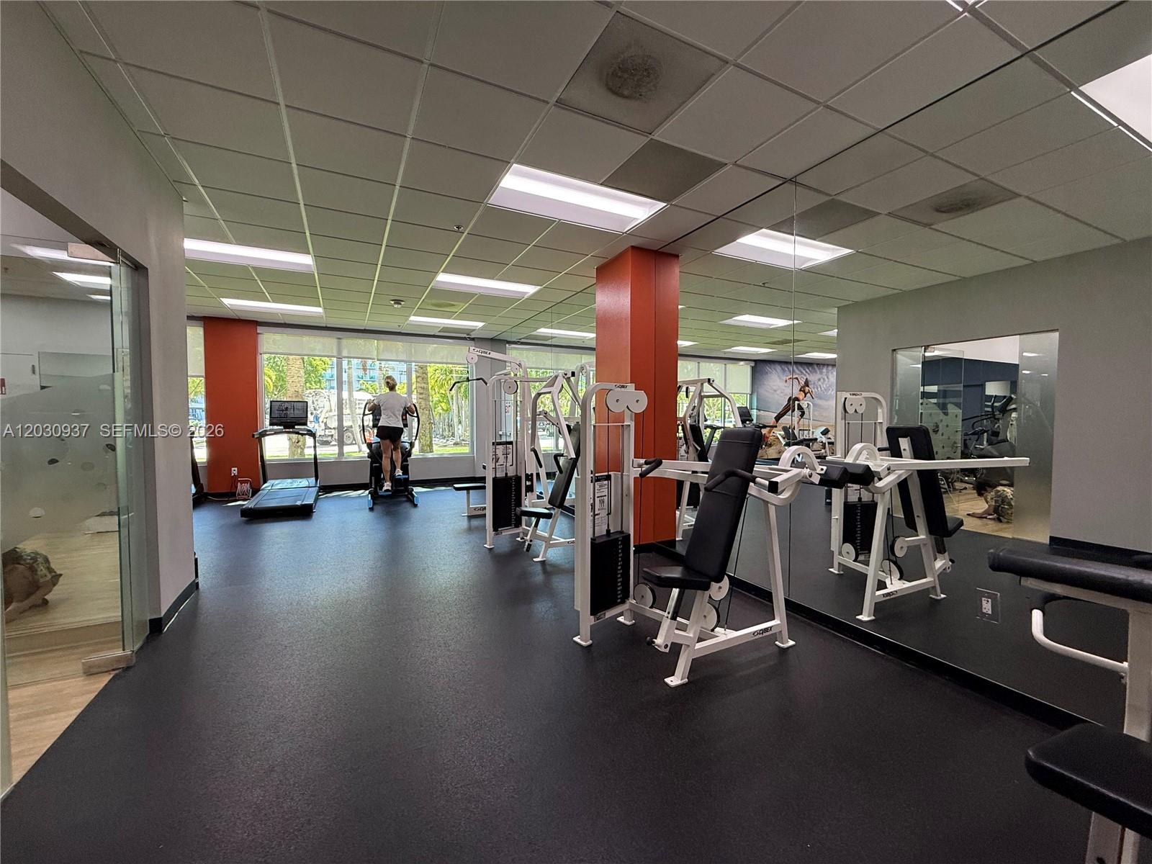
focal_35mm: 14
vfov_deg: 85.7
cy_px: 432
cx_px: 576
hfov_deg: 102.1
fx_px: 466
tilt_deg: -1.9
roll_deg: -0.3
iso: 125
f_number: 2.2
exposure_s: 1/120
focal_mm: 2.22
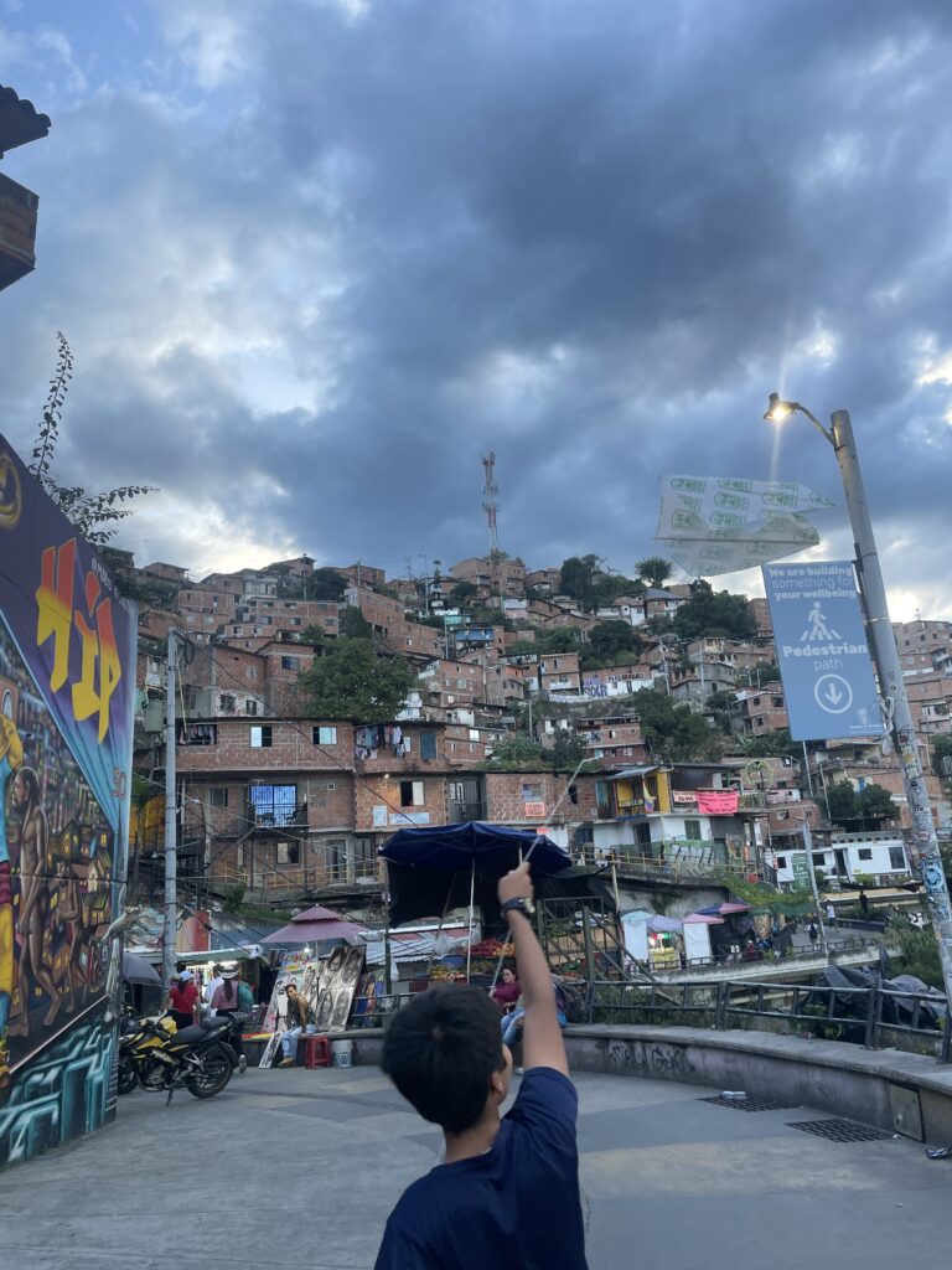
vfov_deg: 67.3
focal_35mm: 26
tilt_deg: +15.3
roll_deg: +3.9
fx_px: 953
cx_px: 476
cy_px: 635
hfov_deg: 53.1
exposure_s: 1/120
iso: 50
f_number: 1.6
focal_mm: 4.2
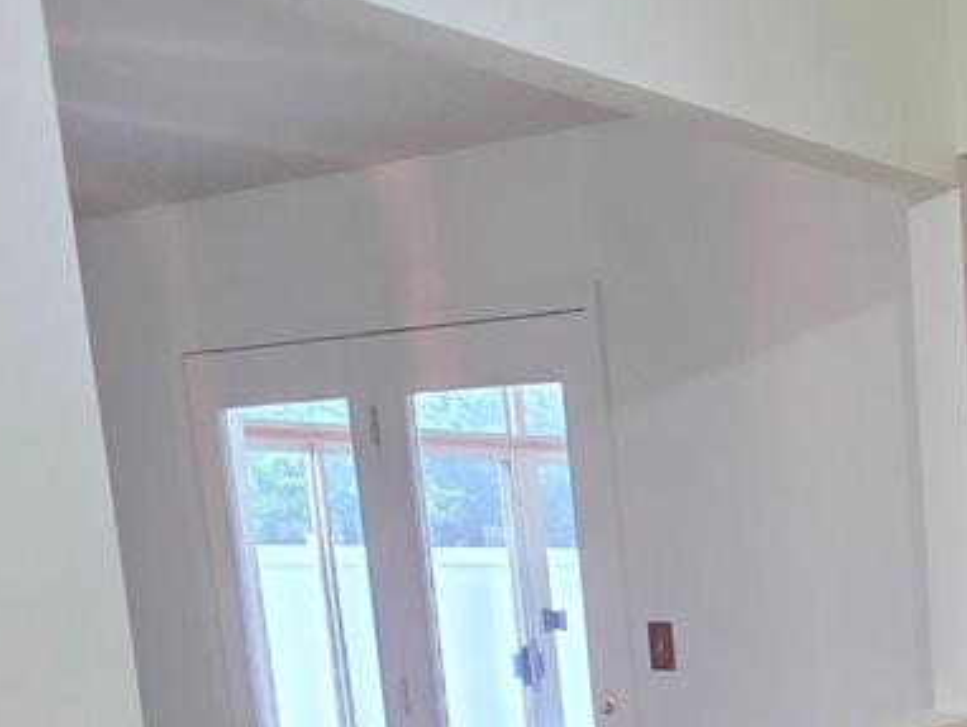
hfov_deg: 29.2
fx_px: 1370
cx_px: 1337
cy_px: 821
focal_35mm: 49
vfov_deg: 27.0
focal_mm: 2.2
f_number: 1.9
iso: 200
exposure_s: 1/120
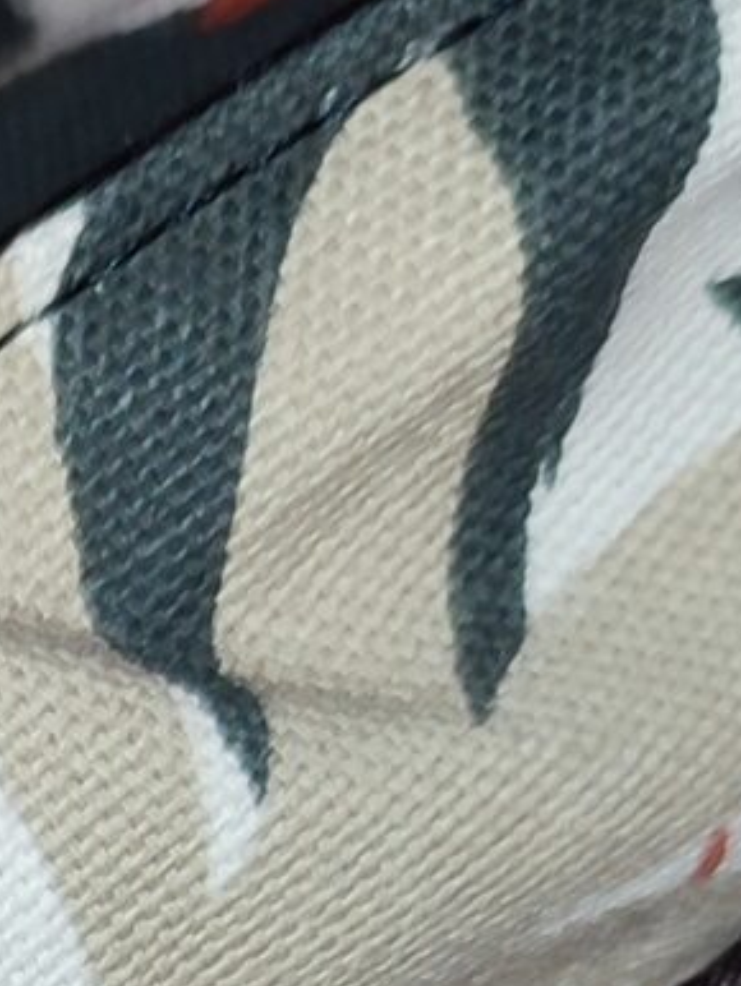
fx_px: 4533
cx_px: -672
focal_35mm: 159
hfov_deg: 8.9
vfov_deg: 11.3
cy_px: 1959
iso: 125
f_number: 1.89
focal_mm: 5.89
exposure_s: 1/33
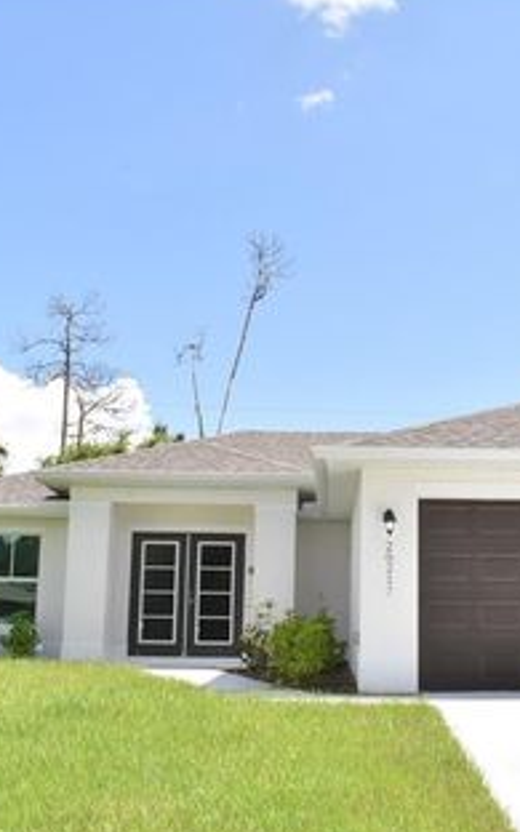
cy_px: 417
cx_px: 371
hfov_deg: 26.1
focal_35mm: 49
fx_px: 1111
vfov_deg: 41.1
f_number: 22
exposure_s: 1/200
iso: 800
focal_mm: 20
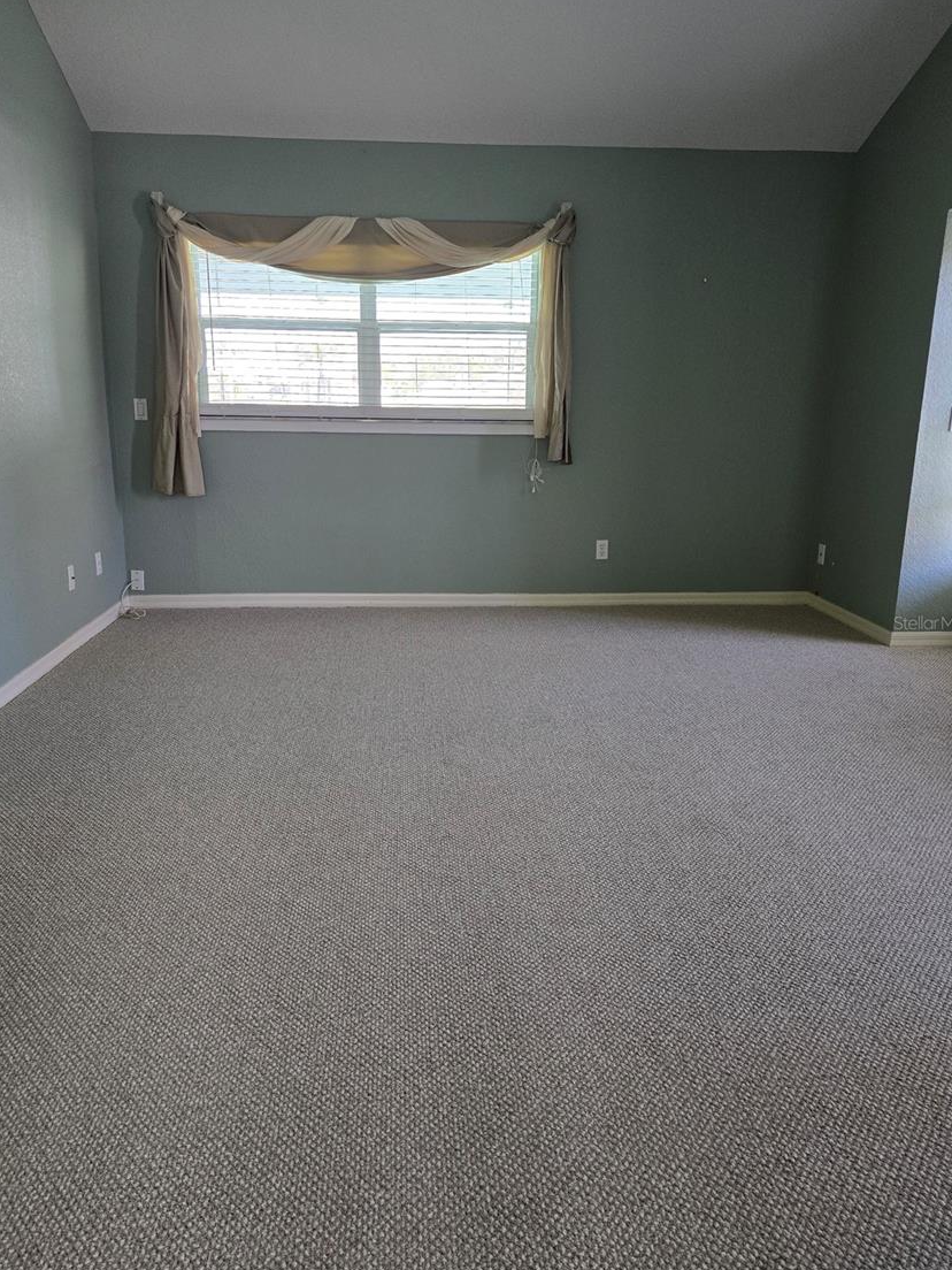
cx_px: 458
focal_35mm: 25
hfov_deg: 54.9
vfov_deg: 69.4
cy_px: 622
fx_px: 917
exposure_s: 1/120
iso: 320
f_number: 1.7
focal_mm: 6.3
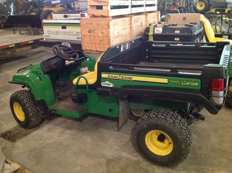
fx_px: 234
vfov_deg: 40.6
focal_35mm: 35
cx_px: 116
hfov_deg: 52.7
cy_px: 86
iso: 800
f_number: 2.4
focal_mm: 4.28
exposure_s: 1/15
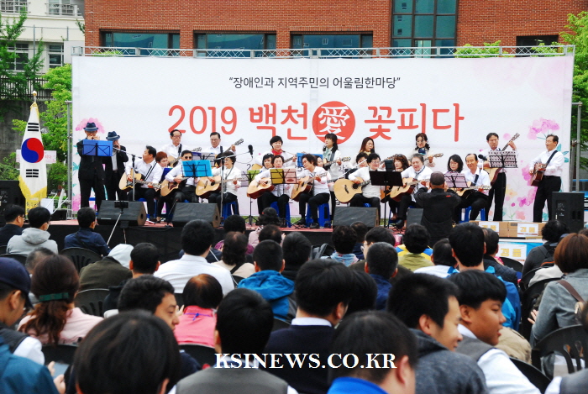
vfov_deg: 17.6
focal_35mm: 78
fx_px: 1276
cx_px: 294
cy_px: 197
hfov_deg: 26.0
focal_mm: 52
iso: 1250
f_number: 8
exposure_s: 1/800
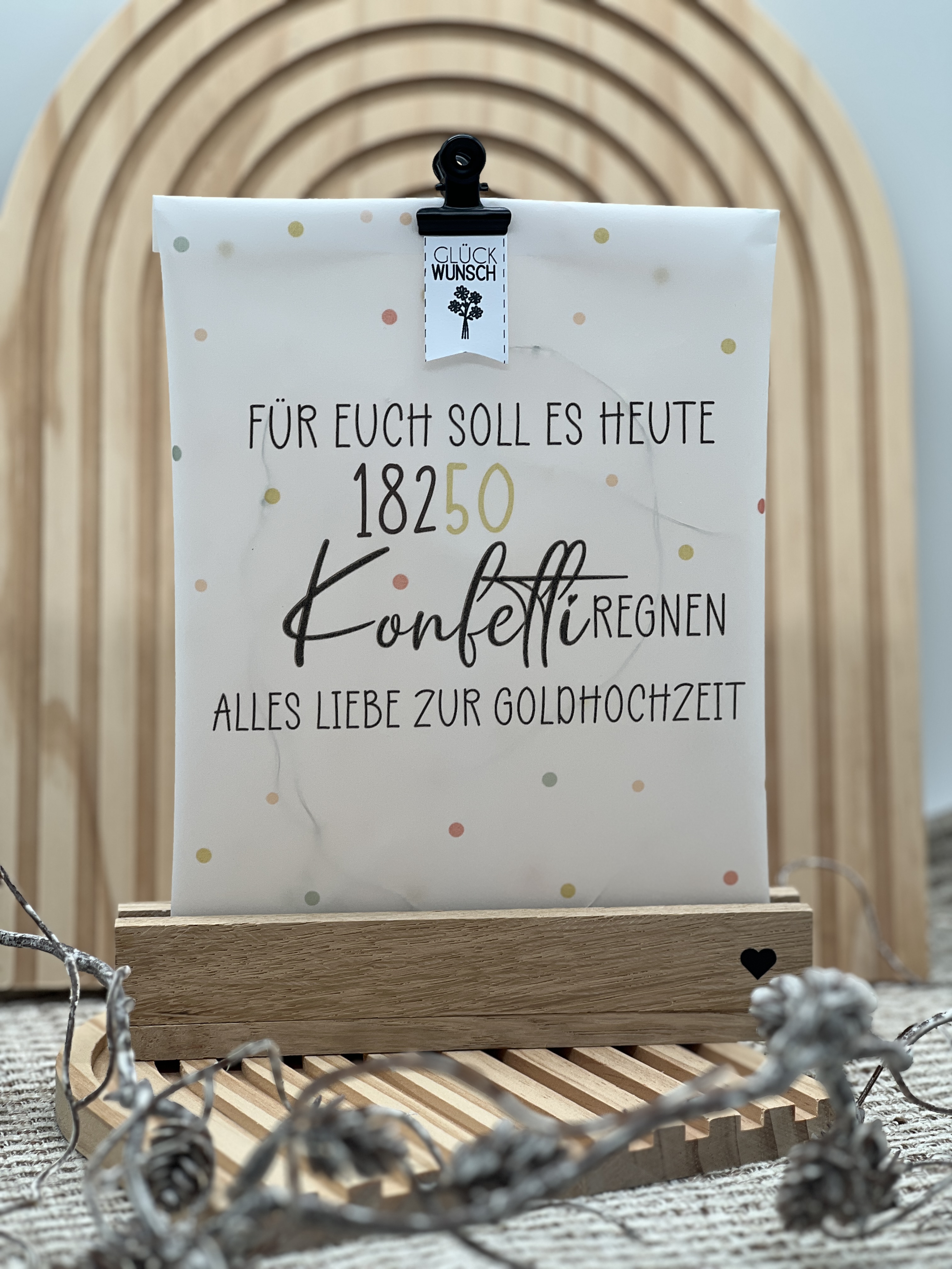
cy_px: 634
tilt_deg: -8.3
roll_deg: -0.4
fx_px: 2824
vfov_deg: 25.3
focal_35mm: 77
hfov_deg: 19.1
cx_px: 476
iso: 32
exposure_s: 1/121
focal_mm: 9
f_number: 2.8
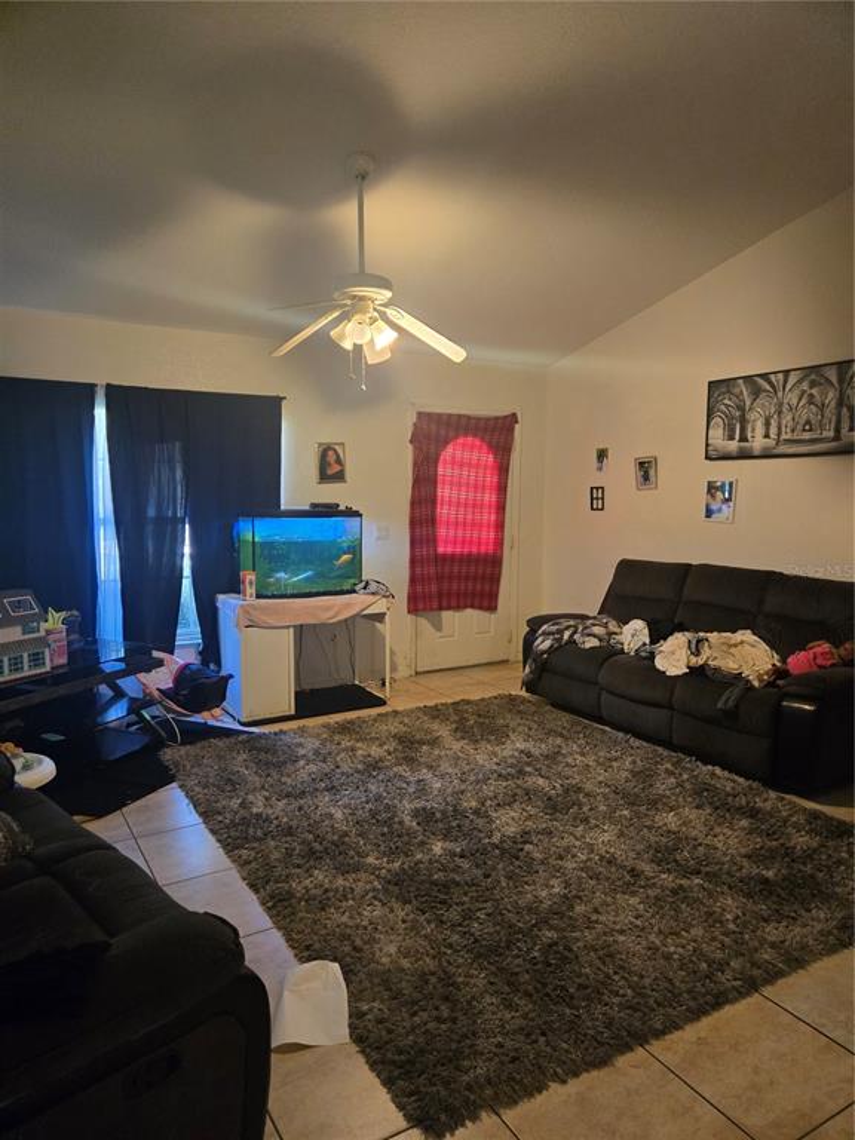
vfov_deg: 73.9
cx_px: 428
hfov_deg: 58.9
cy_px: 570
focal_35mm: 23
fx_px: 757
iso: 640
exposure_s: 1/120
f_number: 1.8
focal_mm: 5.4
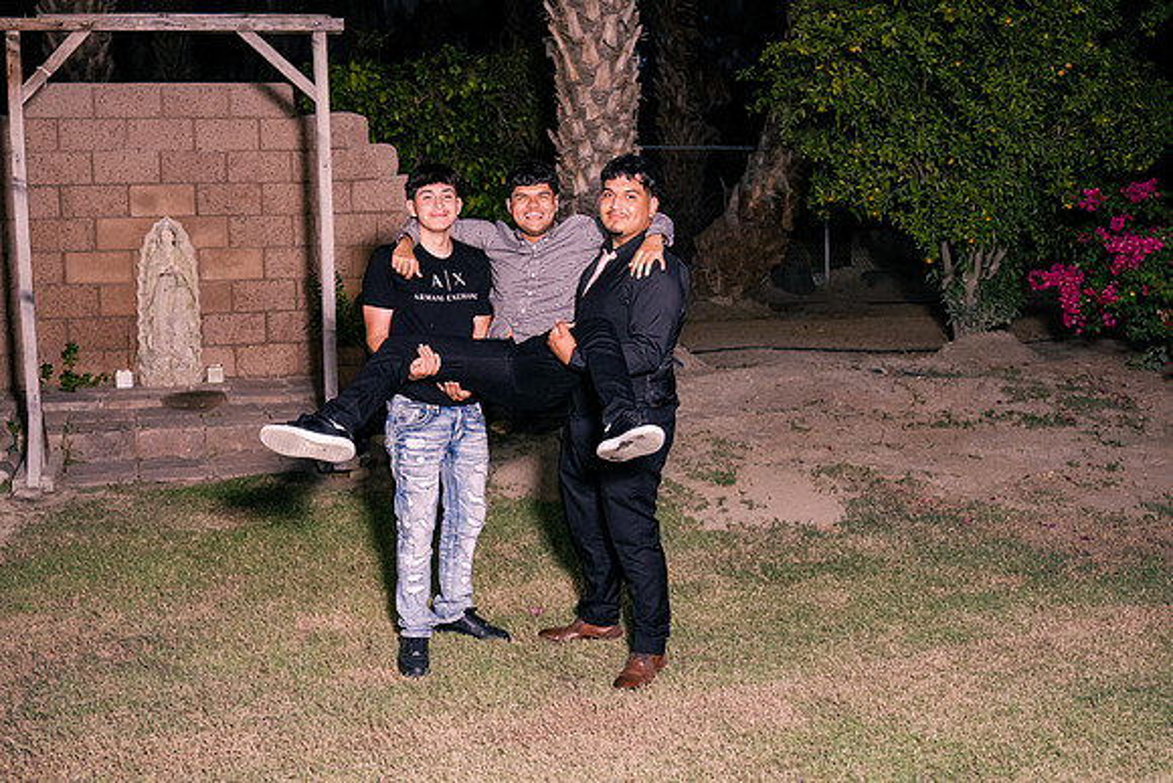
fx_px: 1369
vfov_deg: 31.9
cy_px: 392
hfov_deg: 46.4
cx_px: 586
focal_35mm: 42
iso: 2000
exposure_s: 1/320
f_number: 2.8
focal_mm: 28
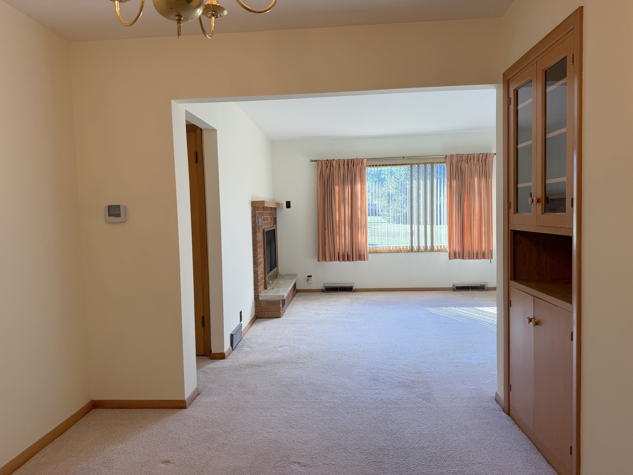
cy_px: 238
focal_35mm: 24
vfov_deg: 56.8
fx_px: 439
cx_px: 316
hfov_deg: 71.6
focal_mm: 6.76
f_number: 1.78
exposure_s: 1/181
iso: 100
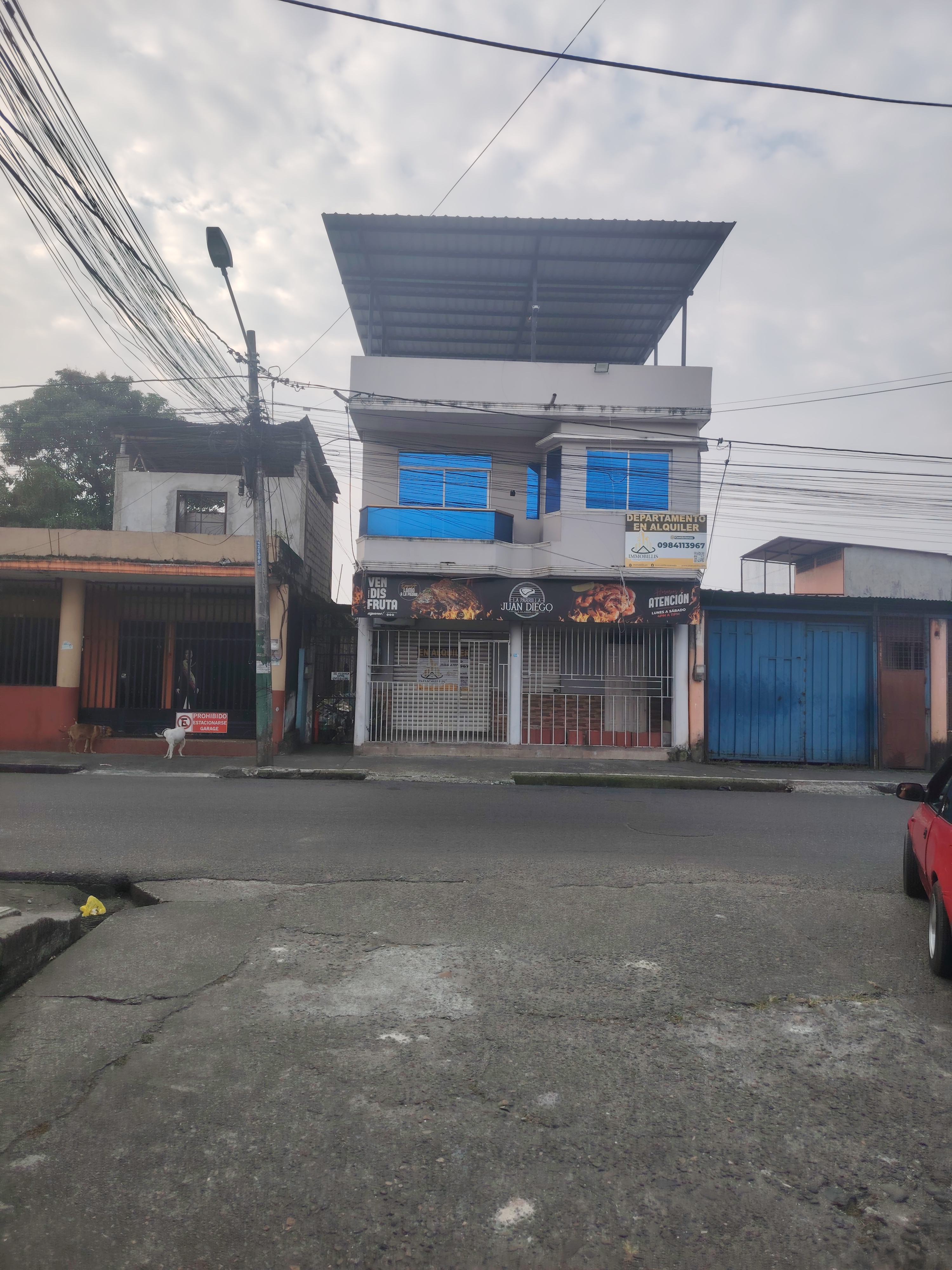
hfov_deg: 56.8
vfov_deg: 71.6
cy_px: 635
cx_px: 476
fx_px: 880
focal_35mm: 24
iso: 100
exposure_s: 1/306
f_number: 1.75
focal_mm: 5.25
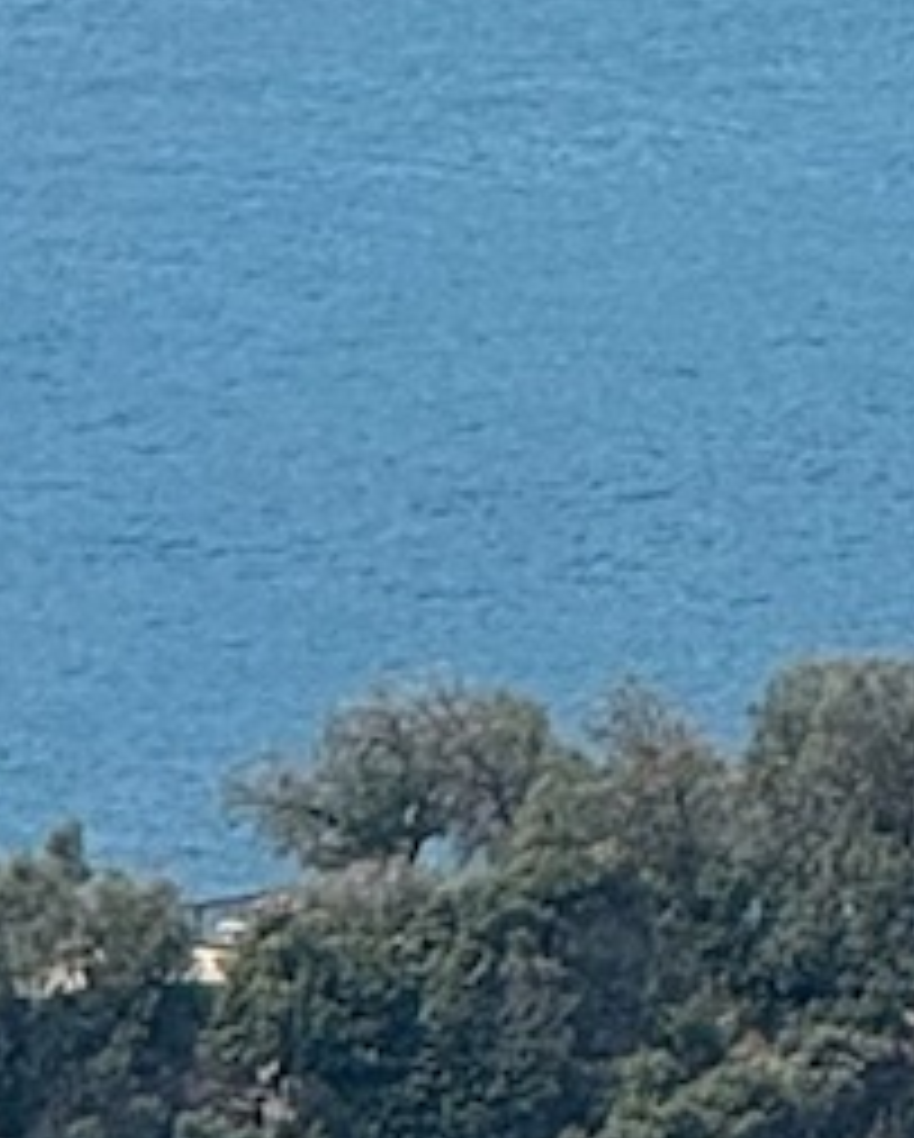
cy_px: -3293
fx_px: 31964
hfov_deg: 1.6
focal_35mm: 947
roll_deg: -1.5
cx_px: 2386
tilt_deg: -3.9
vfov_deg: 2.0
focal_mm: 15.66
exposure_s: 1/1018
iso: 50
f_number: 2.8
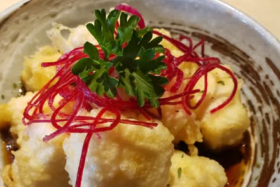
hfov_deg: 52.9
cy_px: 130
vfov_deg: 36.4
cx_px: 120
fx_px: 280
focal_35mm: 36
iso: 250
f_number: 2.4
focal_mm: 4.3
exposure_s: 1/40
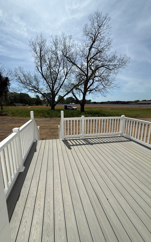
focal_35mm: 15
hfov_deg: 74.7
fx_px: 99
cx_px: 72
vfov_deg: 101.5
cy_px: 121
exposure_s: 1/4425
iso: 50
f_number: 2.2
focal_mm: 2.22
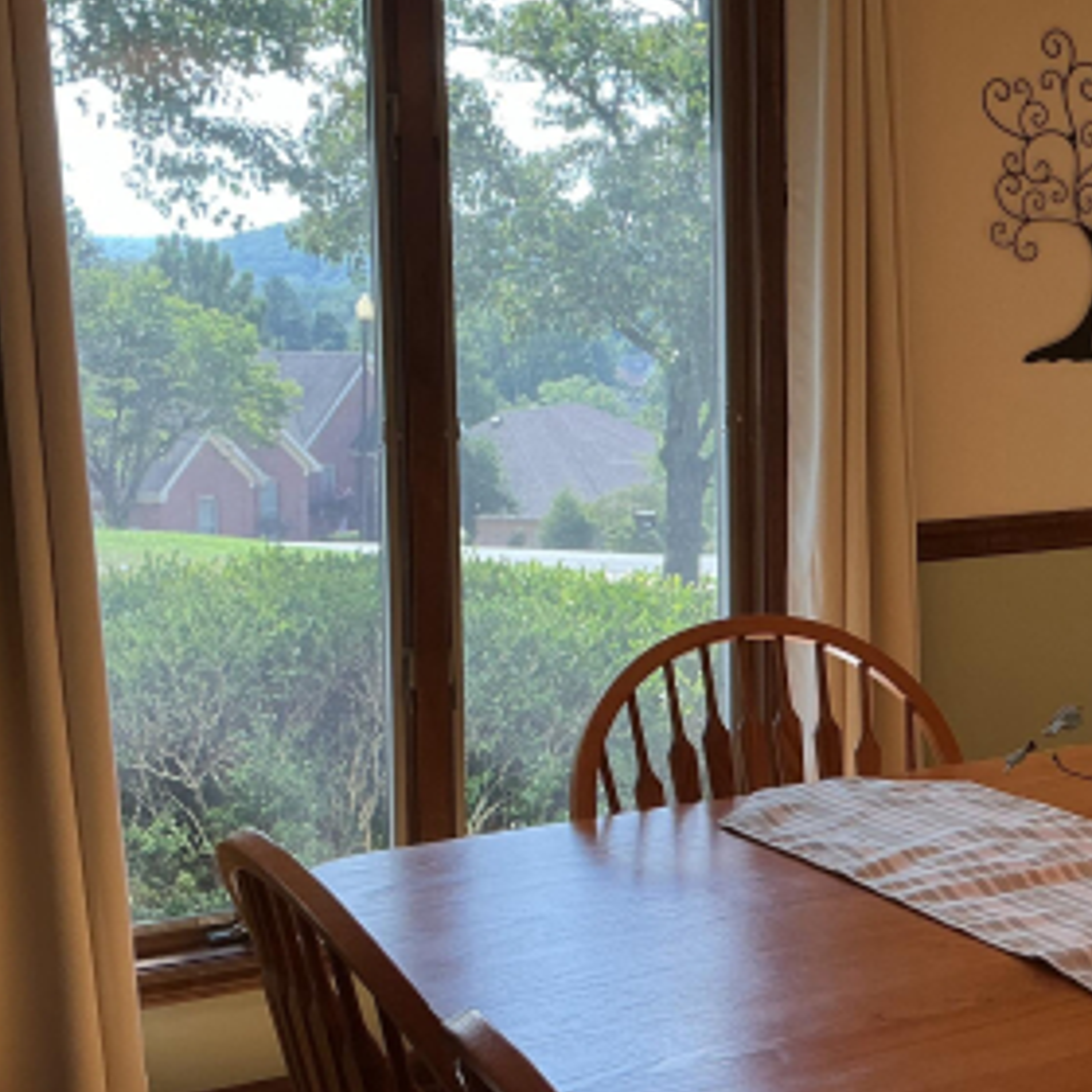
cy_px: 433
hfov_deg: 26.7
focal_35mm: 61
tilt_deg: -4.8
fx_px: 2177
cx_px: 1086
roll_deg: +0.3
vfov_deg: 28.1
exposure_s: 1/100
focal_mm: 3
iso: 25
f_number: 1.8
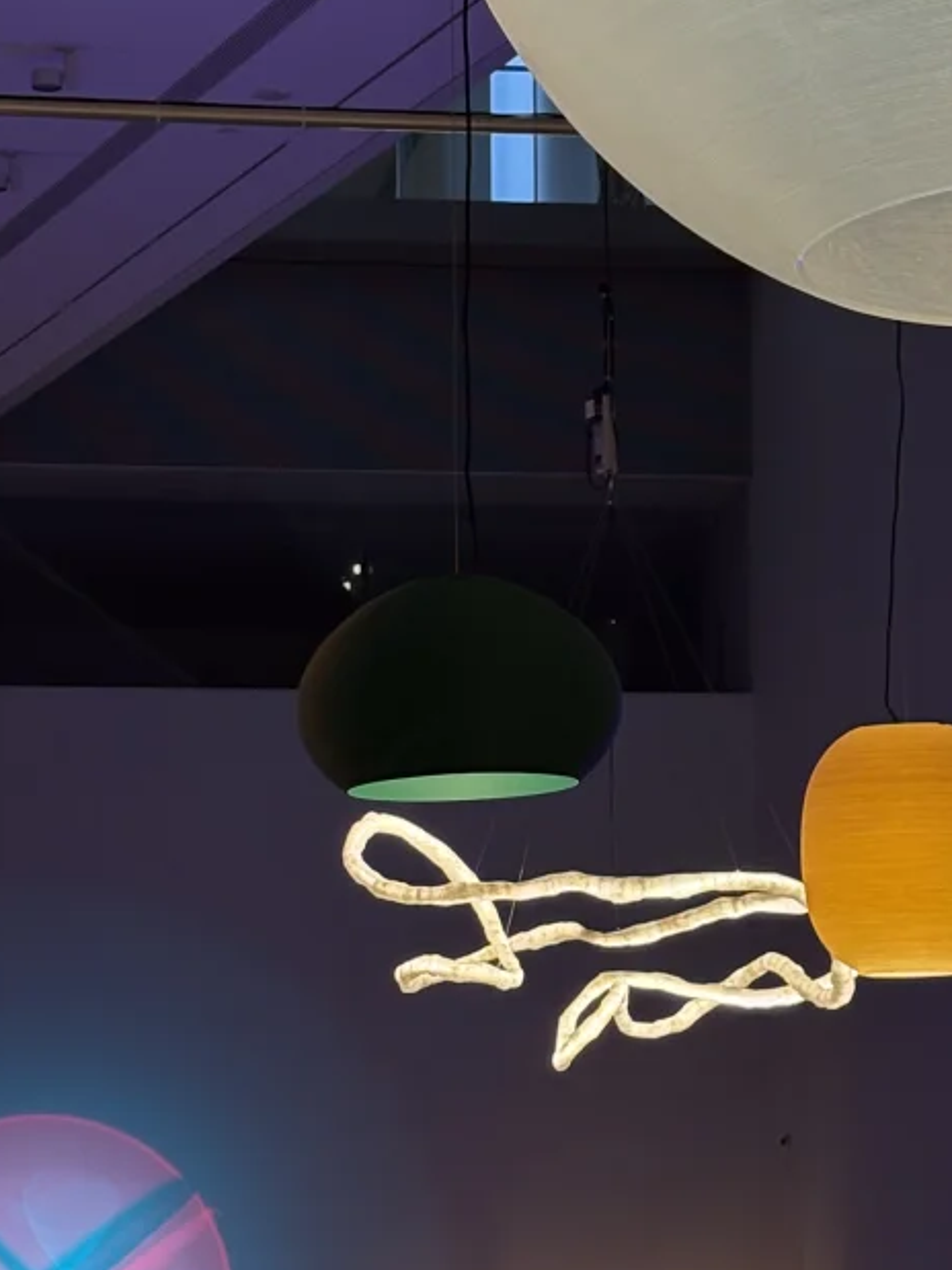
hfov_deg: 12.2
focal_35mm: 121
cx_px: 488
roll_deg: +0.4
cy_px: 862
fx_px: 4438
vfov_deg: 16.2
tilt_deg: +5.9
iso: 80
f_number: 1.6
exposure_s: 1/50
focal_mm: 5.96
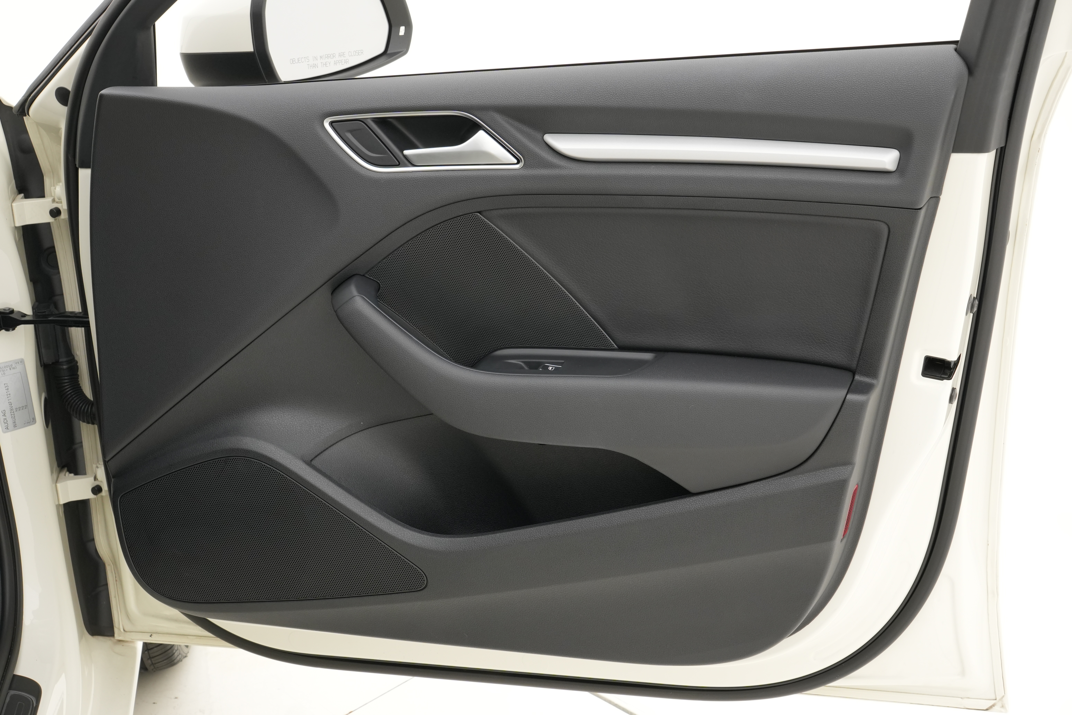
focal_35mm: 52
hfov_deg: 37.9
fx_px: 1563
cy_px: 358
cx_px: 536
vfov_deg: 25.8
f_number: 8
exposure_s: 1/50
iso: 640
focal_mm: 35
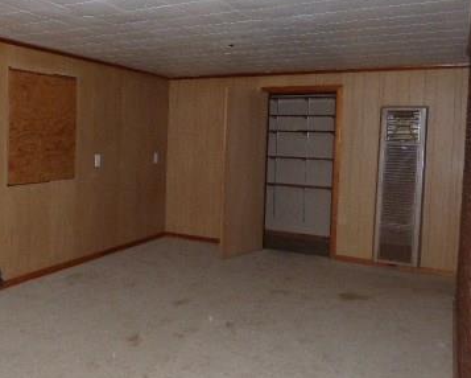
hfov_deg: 49.7
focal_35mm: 35
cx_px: 125
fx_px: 488
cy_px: 161
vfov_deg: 42.2
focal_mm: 3.58
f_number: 2.8
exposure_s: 1/80
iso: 400
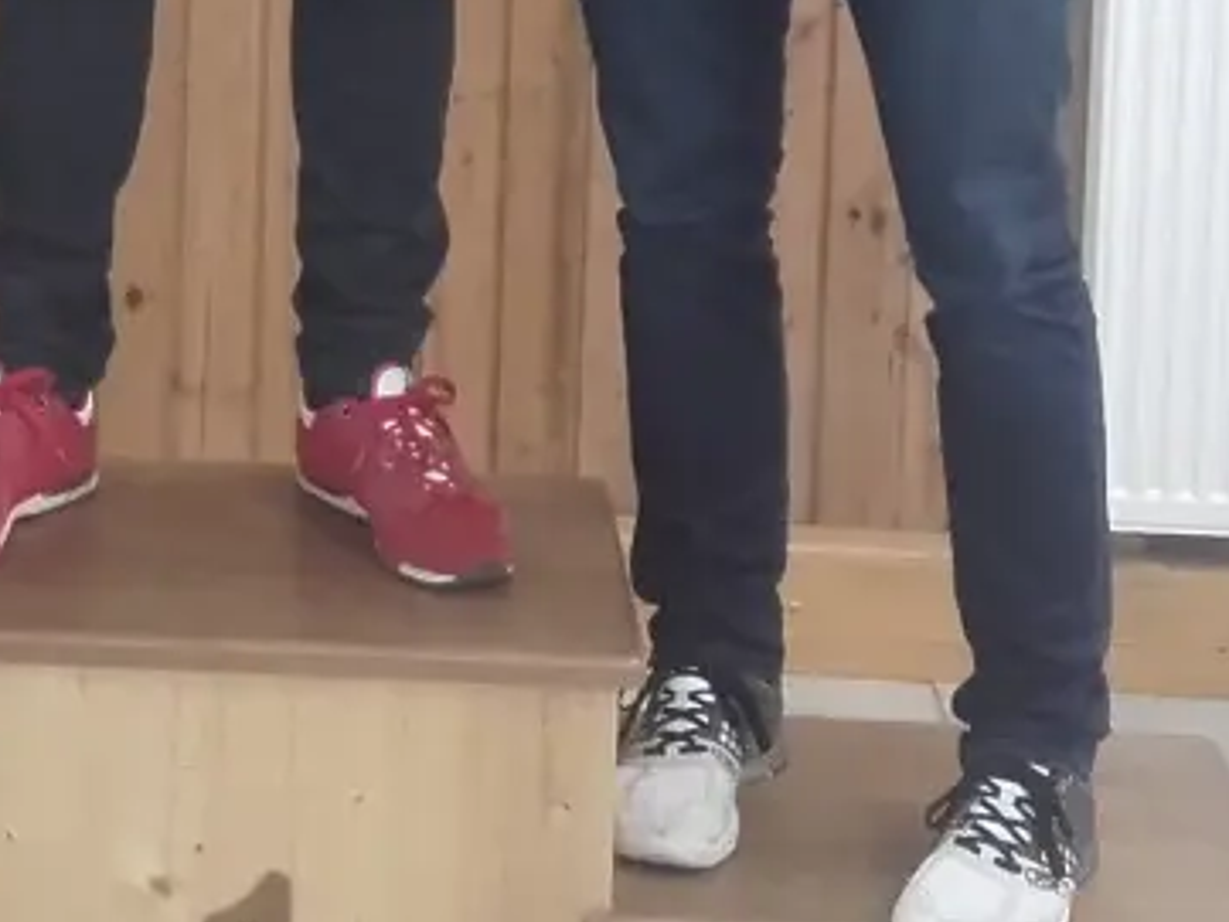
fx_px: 3658
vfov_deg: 13.7
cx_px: 153
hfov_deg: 18.8
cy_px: -378
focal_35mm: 103
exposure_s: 1/9
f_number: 2.2
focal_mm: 3.31
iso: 170
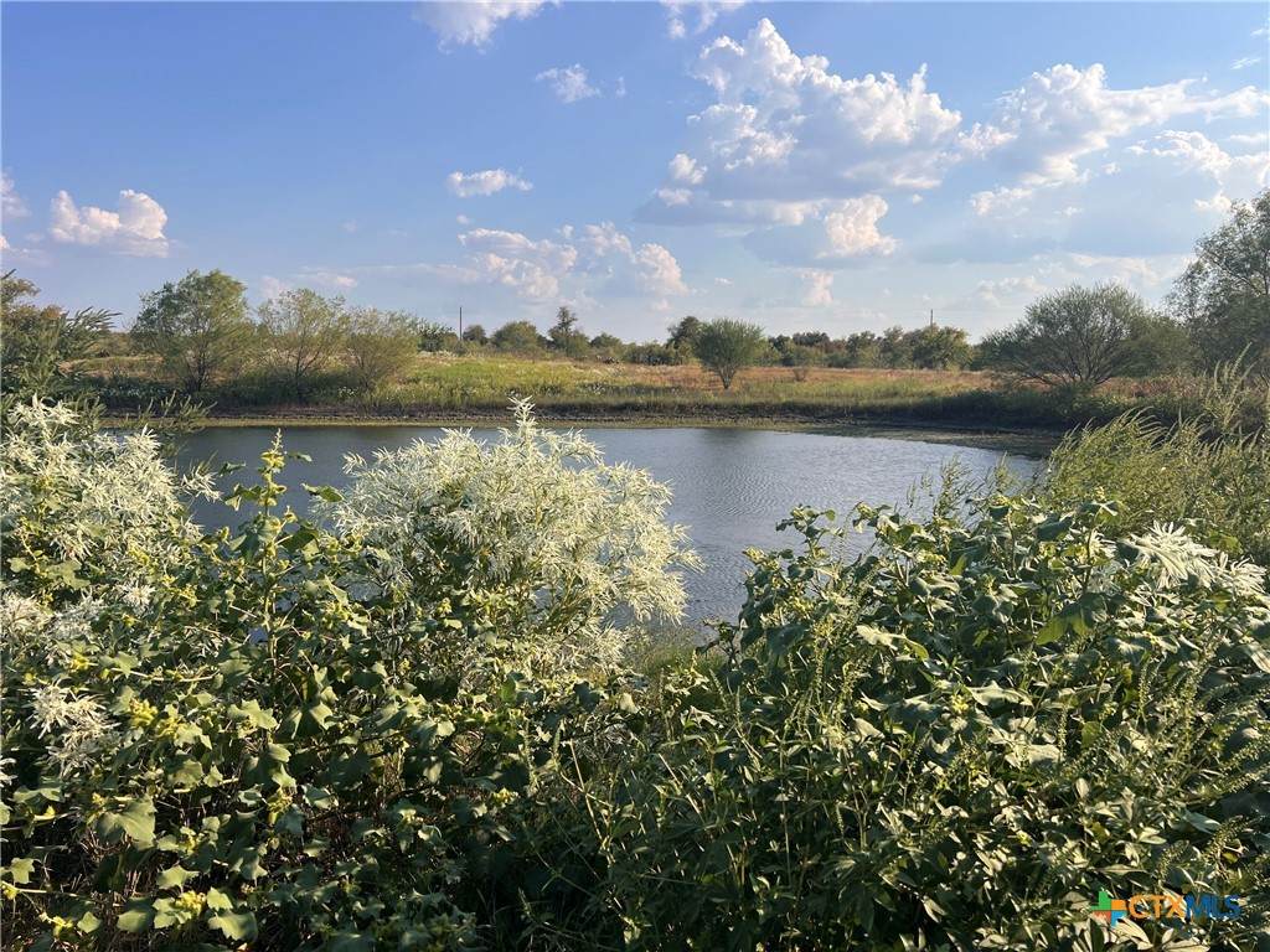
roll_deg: +0.0
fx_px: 954
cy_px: 476
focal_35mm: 26
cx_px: 635
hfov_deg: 67.3
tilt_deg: -7.0
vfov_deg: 53.1
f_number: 1.5
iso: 50
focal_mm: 5.7
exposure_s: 1/3968
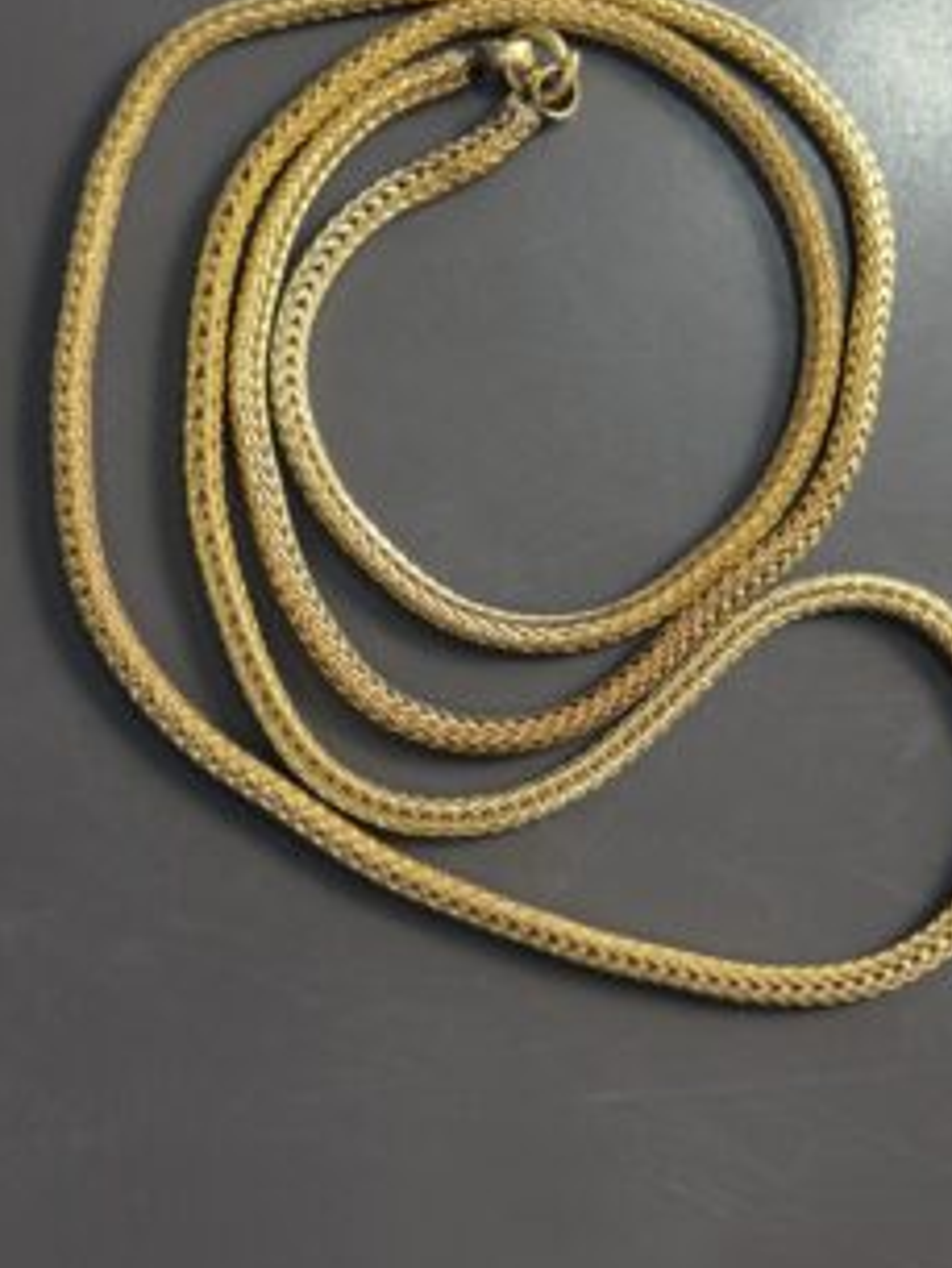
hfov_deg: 23.3
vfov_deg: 30.7
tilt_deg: -79.5
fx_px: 2309
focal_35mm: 63
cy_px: 524
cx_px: 545
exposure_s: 1/50
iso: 64
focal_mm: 6.76
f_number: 1.78
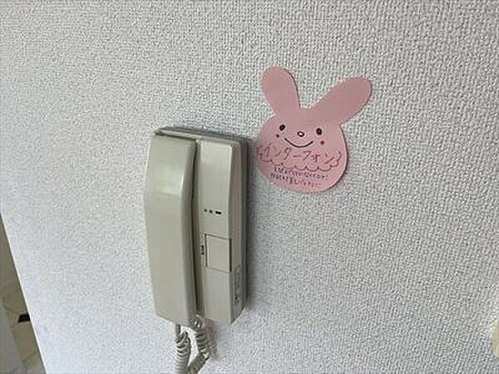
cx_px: 250
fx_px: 375
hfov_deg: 67.3
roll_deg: -0.7
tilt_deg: -25.0
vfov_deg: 53.1
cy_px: 187
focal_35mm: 26
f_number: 1.6
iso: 32
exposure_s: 1/111
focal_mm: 5.1
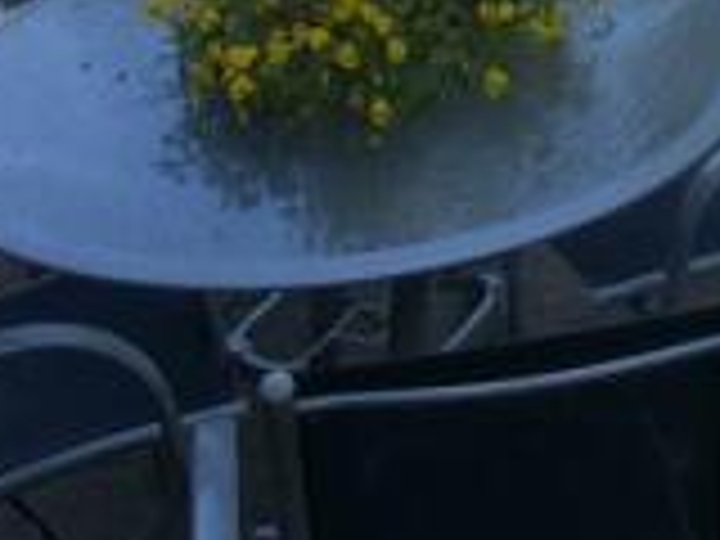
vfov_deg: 13.2
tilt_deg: -13.5
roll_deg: +0.6
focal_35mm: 102
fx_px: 2122
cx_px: 776
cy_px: -394
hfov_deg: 18.6
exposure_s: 1/727
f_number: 1.8
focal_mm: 4
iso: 20
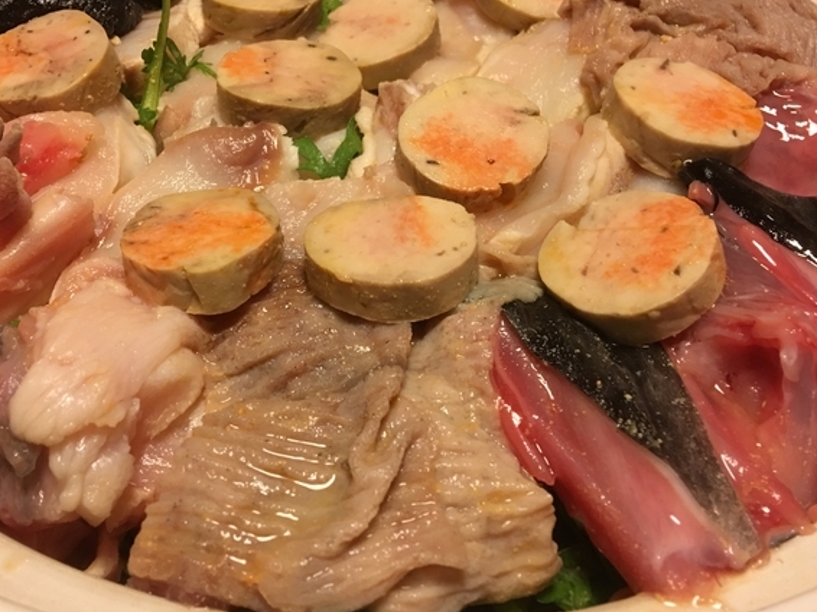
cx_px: 397
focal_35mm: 41
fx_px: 967
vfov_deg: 35.0
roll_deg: -1.0
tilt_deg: -40.6
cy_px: 248
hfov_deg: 45.8
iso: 64
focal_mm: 4.15
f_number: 2.2
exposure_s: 1/15
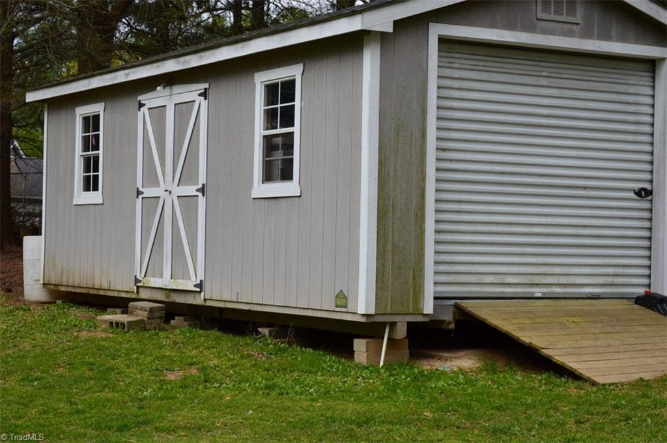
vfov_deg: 17.4
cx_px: 334
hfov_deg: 26.0
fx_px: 1443
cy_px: 222
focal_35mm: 78
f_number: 10
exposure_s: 1/320
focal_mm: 52
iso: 400
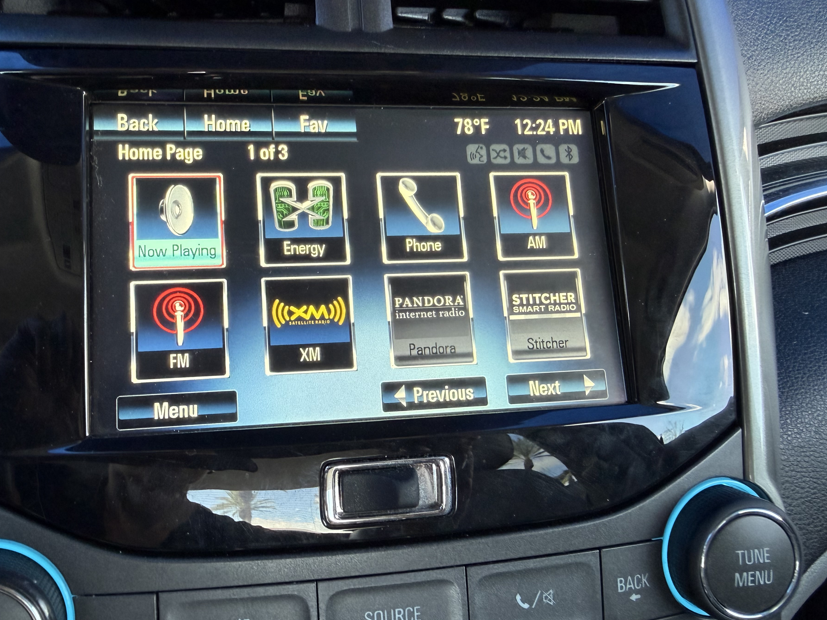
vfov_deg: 51.3
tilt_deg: -27.2
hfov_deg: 65.1
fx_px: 645
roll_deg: -3.7
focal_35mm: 27
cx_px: 363
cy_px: 289
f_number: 2.2
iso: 320
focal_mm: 2.22
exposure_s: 1/97
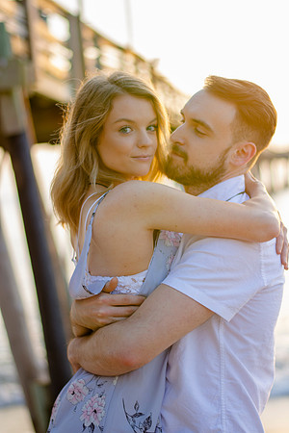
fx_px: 903
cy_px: 216
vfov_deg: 27.0
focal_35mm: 75
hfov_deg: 18.2
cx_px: 144
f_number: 1.8
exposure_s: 1/250
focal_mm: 50
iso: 100
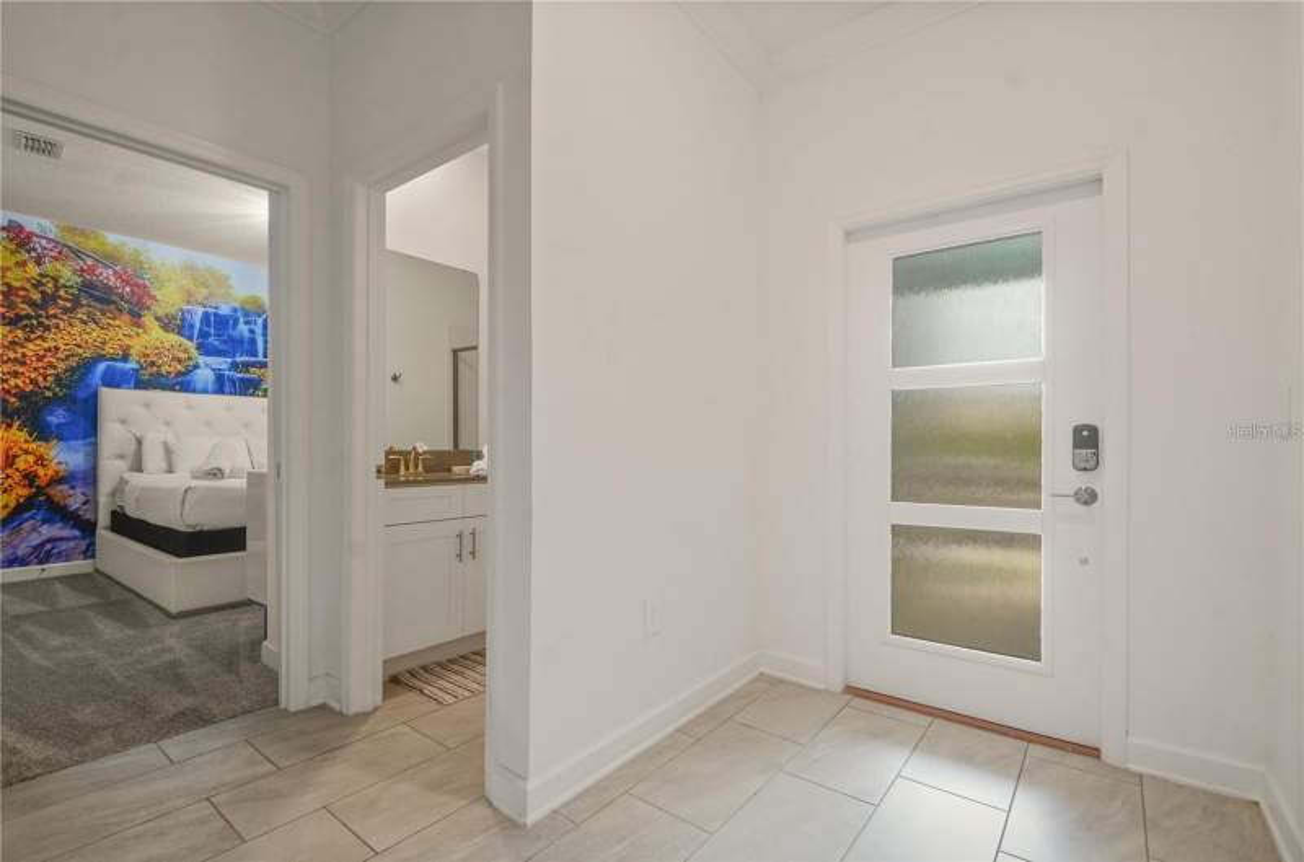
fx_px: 542
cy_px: 431
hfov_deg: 100.5
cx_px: 652
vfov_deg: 77.0
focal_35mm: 15
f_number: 8
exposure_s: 1/5
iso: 200
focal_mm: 10
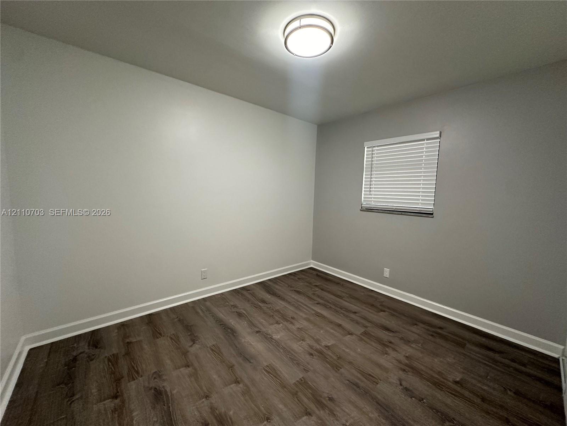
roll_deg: -1.7
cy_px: 213
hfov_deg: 102.1
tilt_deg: -4.4
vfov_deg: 85.7
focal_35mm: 14
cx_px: 284
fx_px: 229
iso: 320
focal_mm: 2.22
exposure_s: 1/120
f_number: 2.2
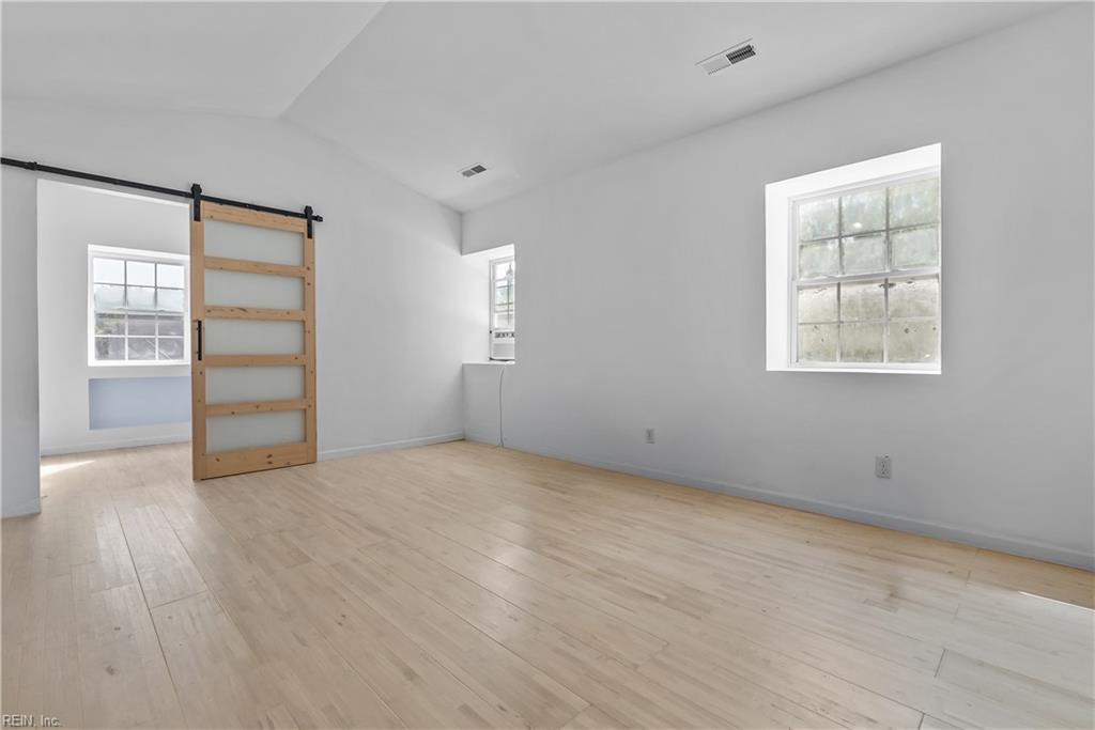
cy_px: 365
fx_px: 487
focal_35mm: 16
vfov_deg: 73.8
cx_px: 548
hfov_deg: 96.7
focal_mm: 16
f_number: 7.1
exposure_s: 1/40
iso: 1000
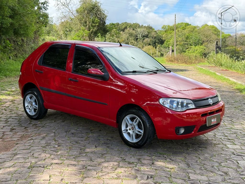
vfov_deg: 30.3
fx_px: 340
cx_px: 122
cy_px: 92
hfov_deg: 39.7
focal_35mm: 48
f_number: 1.78
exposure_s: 1/1264
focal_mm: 6.76
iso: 64
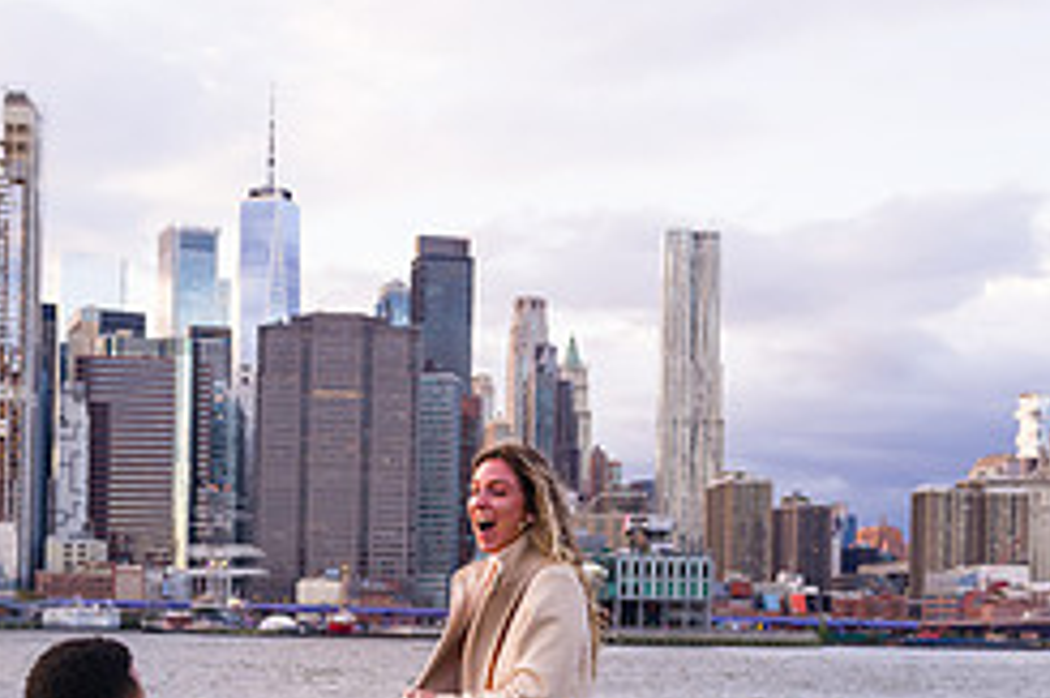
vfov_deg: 20.7
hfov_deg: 31.4
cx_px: 480
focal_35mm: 64
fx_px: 1865
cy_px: 636
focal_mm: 27
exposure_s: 1/200
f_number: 4
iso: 250
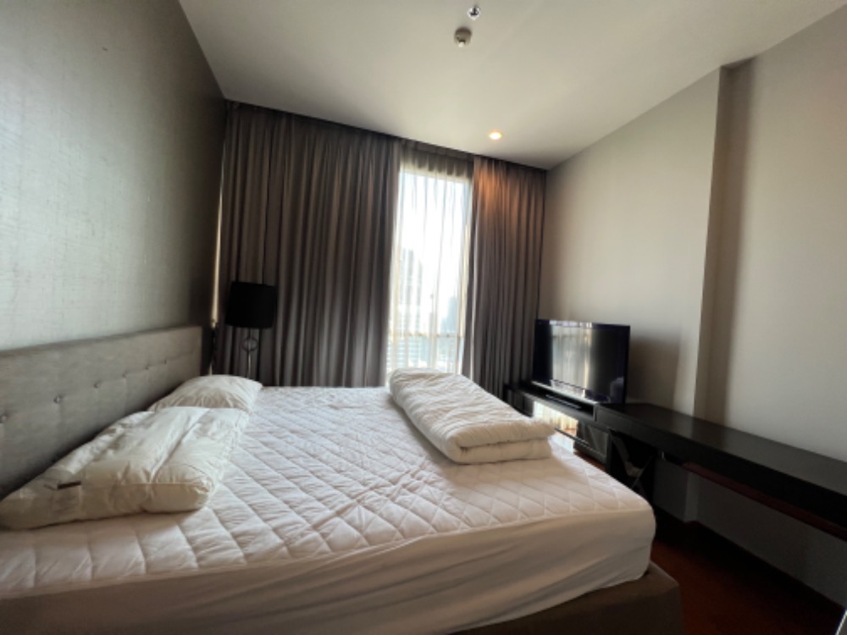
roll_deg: +1.2
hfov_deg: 106.2
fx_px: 318
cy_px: 318
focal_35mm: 13
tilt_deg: -5.5
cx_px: 424
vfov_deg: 89.9
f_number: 1.8
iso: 64
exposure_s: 1/100
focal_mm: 1.57
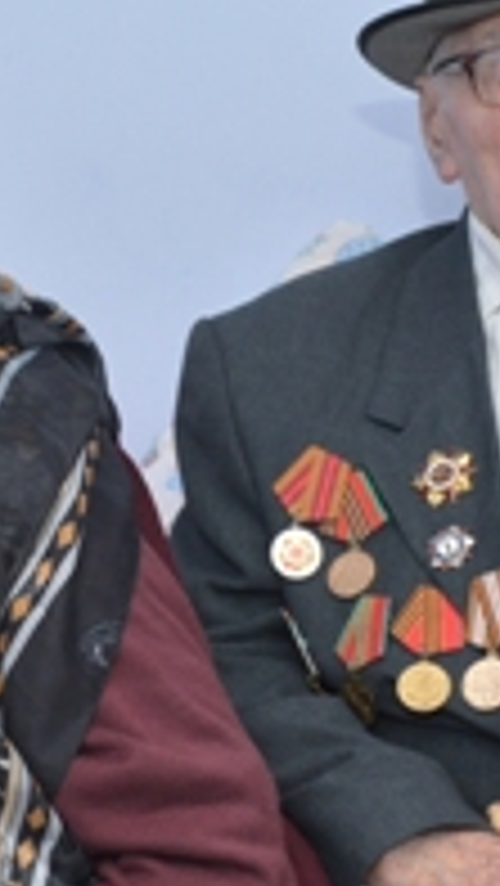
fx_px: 2566
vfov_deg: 19.6
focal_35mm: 109
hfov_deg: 11.1
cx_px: 140
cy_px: 360
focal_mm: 32
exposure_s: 1/60
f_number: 6.3
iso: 500
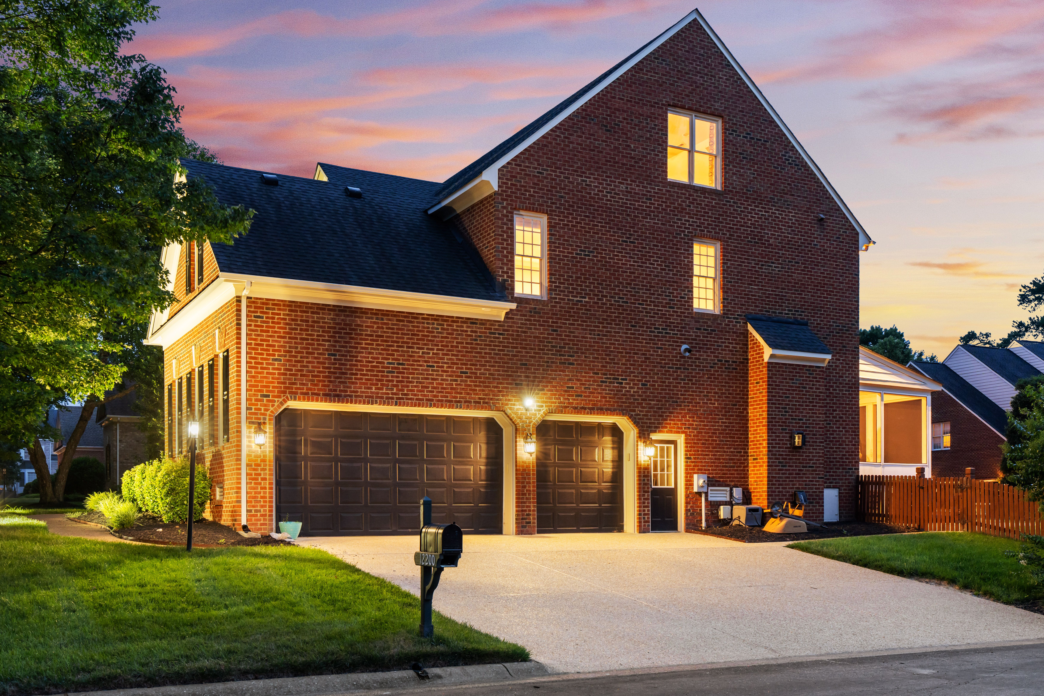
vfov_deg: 37.9
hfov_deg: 54.4
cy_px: 348
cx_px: 522
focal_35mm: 35
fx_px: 1015
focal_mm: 35
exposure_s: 1.3
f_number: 8
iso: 1000
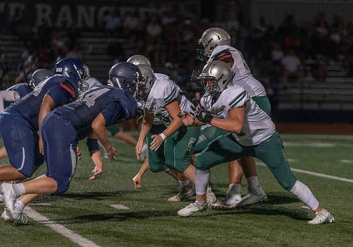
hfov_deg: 9.1
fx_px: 2218
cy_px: 129
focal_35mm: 223
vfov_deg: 6.4
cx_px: 194
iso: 6400
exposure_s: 1/1000
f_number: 3.2
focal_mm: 200
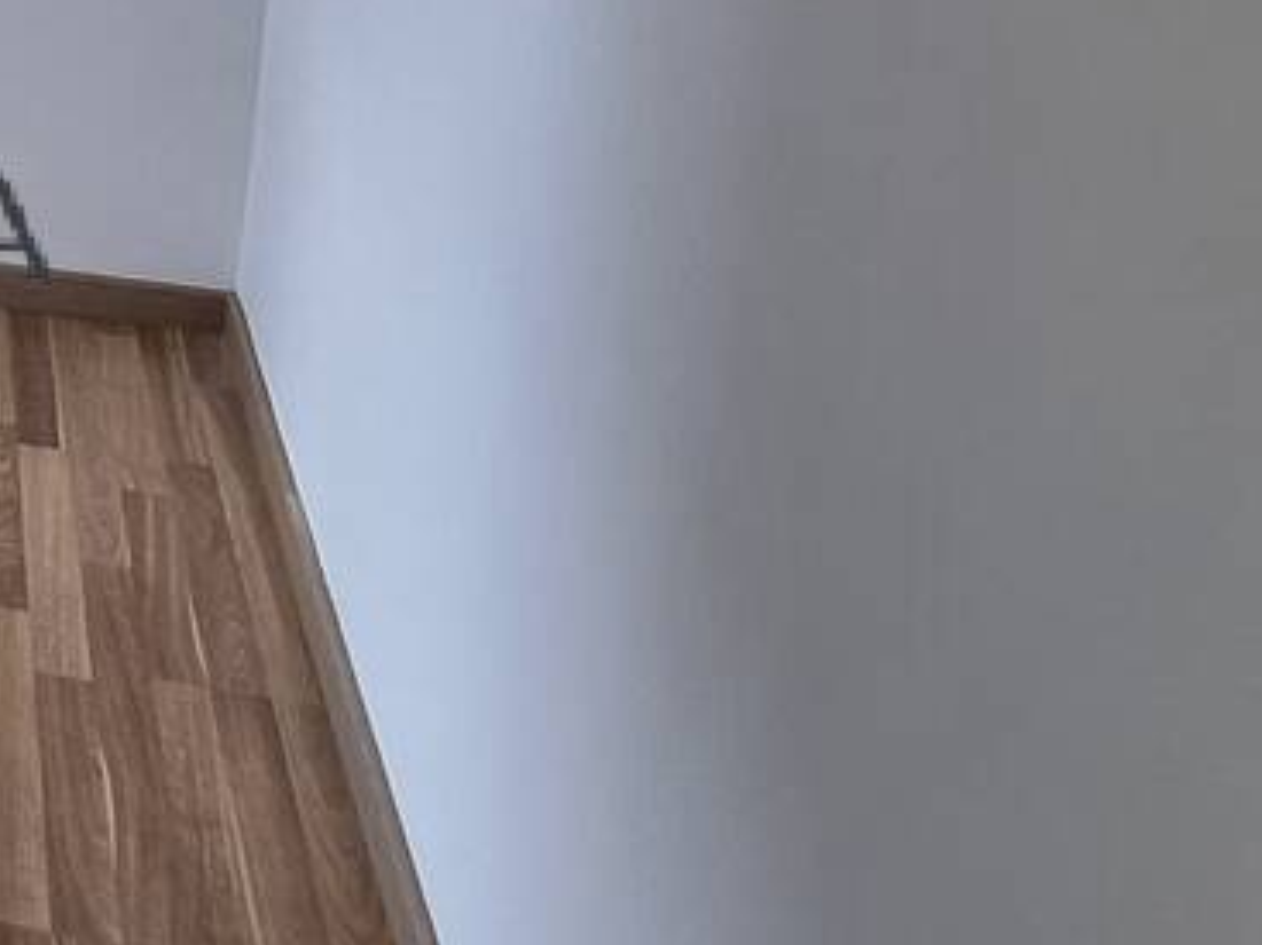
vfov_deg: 25.8
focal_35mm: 51
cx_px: -774
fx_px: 1859
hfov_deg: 25.0
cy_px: -162
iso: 80
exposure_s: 1/120
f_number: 2.2
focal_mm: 1.74
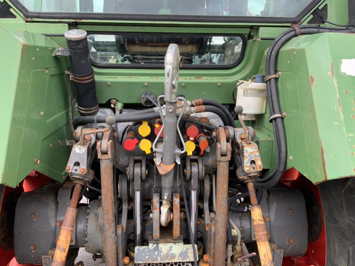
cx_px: 178
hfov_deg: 61.7
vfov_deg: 48.2
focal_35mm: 29
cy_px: 133
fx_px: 297
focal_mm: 3
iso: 20
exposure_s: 1/122
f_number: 1.8
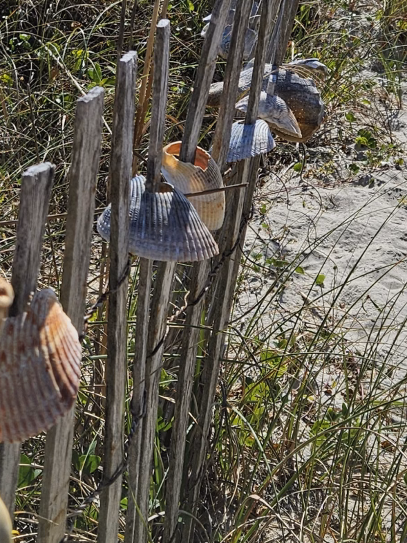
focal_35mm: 75
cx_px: 194
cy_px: 129
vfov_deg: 25.6
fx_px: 1175
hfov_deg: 19.6
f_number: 1.8
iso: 25
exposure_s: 1/3737
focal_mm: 5.4
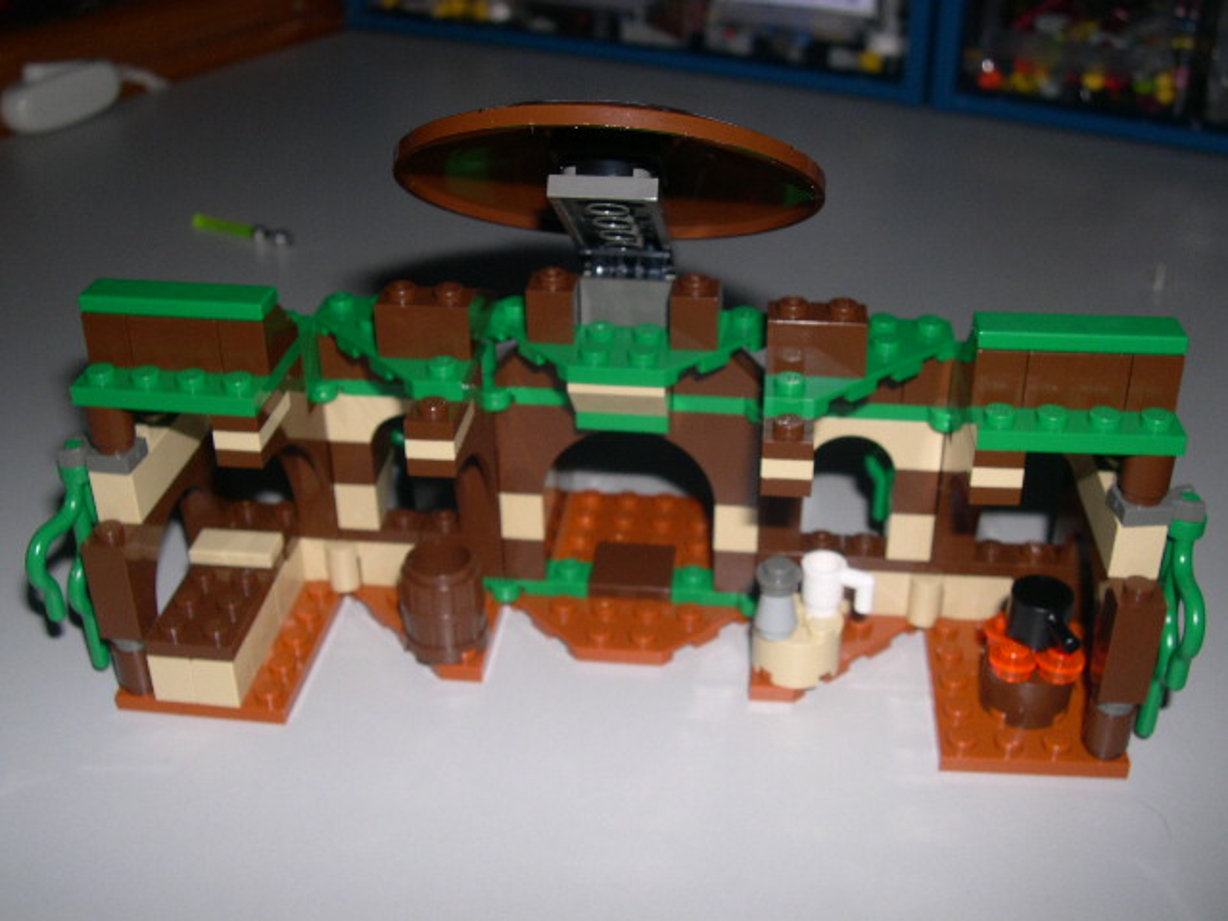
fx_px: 1348
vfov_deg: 37.7
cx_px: 614
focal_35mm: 38
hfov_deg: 49.0
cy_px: 460
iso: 100
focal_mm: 8
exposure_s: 1/60
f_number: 7.6
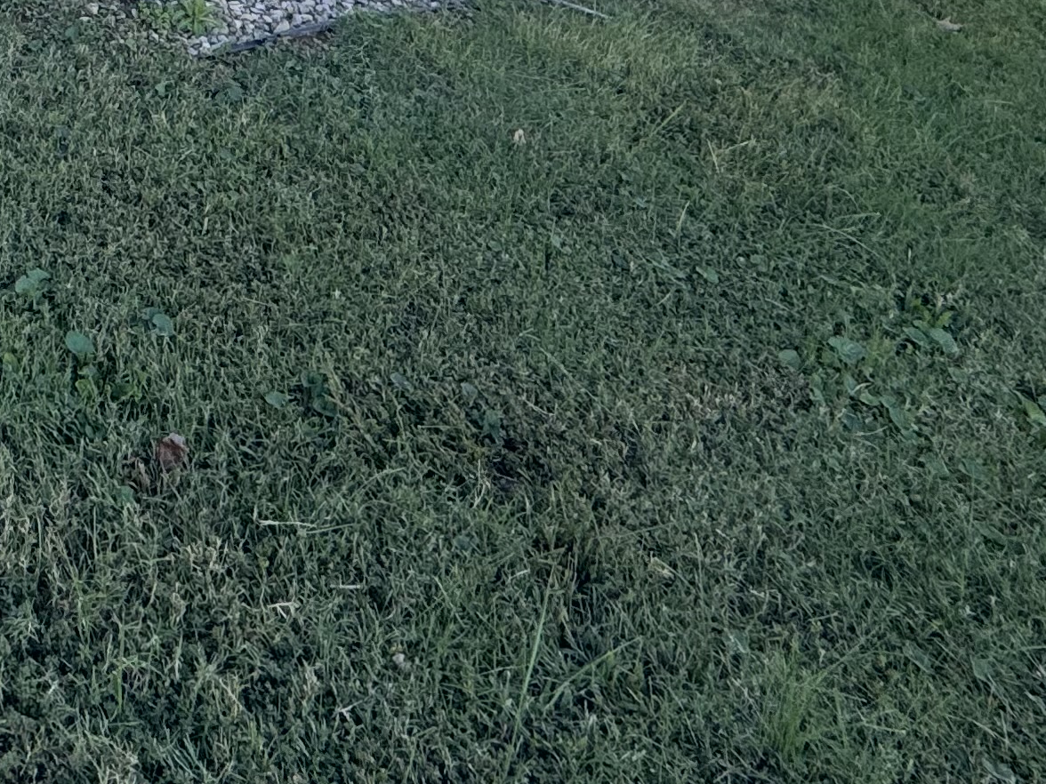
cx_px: -135
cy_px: -551
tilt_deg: -0.1
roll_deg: -1.0
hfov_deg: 33.8
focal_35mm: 48
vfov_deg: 21.8
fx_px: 1450
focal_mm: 2.22
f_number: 2.2
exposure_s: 1/224
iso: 40
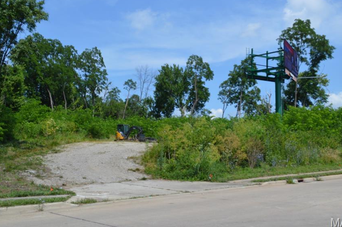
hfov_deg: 48.5
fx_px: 379
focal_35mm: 40
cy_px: 93
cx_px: 164
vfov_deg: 33.2
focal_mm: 22
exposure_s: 1/250
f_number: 8
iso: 100
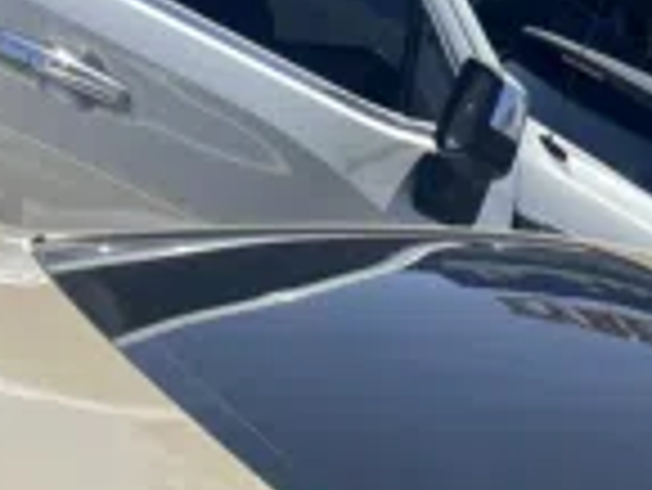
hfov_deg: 16.6
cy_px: 953
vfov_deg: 11.7
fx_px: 2168
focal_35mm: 115
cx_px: 724
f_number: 1.5
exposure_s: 1/3704
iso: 50
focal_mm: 5.7
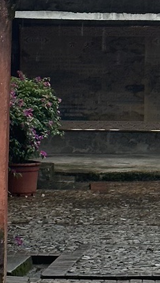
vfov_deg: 8.5
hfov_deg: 4.8
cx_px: 138
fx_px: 1904
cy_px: 81
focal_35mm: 253
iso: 64
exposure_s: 1/221
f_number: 1.78
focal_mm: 6.86
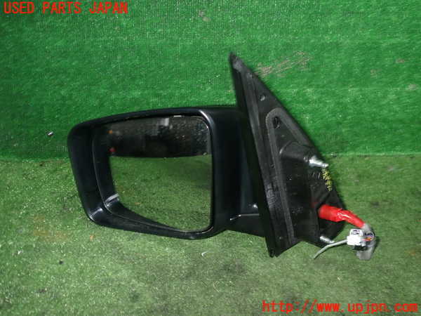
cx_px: 210
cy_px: 158
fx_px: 365
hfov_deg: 60.0
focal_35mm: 30
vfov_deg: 46.8
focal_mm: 5.4
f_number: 6.3
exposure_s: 1/30
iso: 200
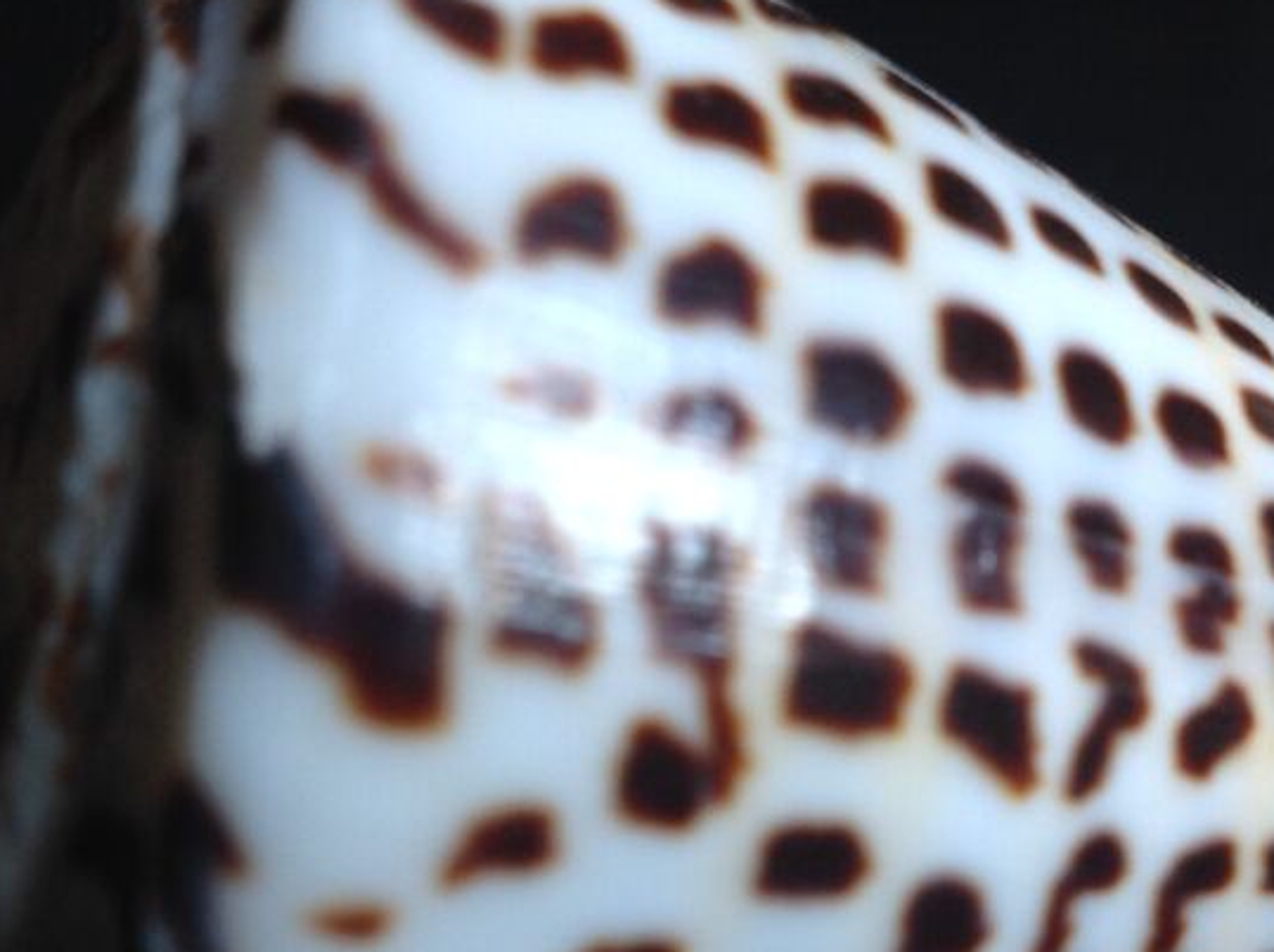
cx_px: 893
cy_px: 605
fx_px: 2389
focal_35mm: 65
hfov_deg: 29.6
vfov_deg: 22.5
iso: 64
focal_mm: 4.28
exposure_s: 1/15
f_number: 2.4
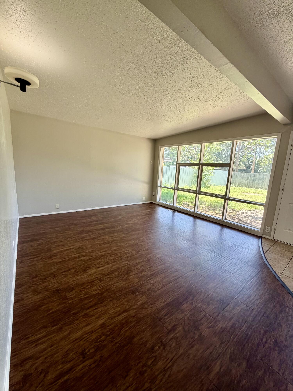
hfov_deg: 85.7
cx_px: 146
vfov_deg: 102.1
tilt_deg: -9.6
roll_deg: -3.2
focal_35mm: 14
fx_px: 158
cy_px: 196
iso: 80
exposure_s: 1/121
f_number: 2.2
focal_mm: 2.22
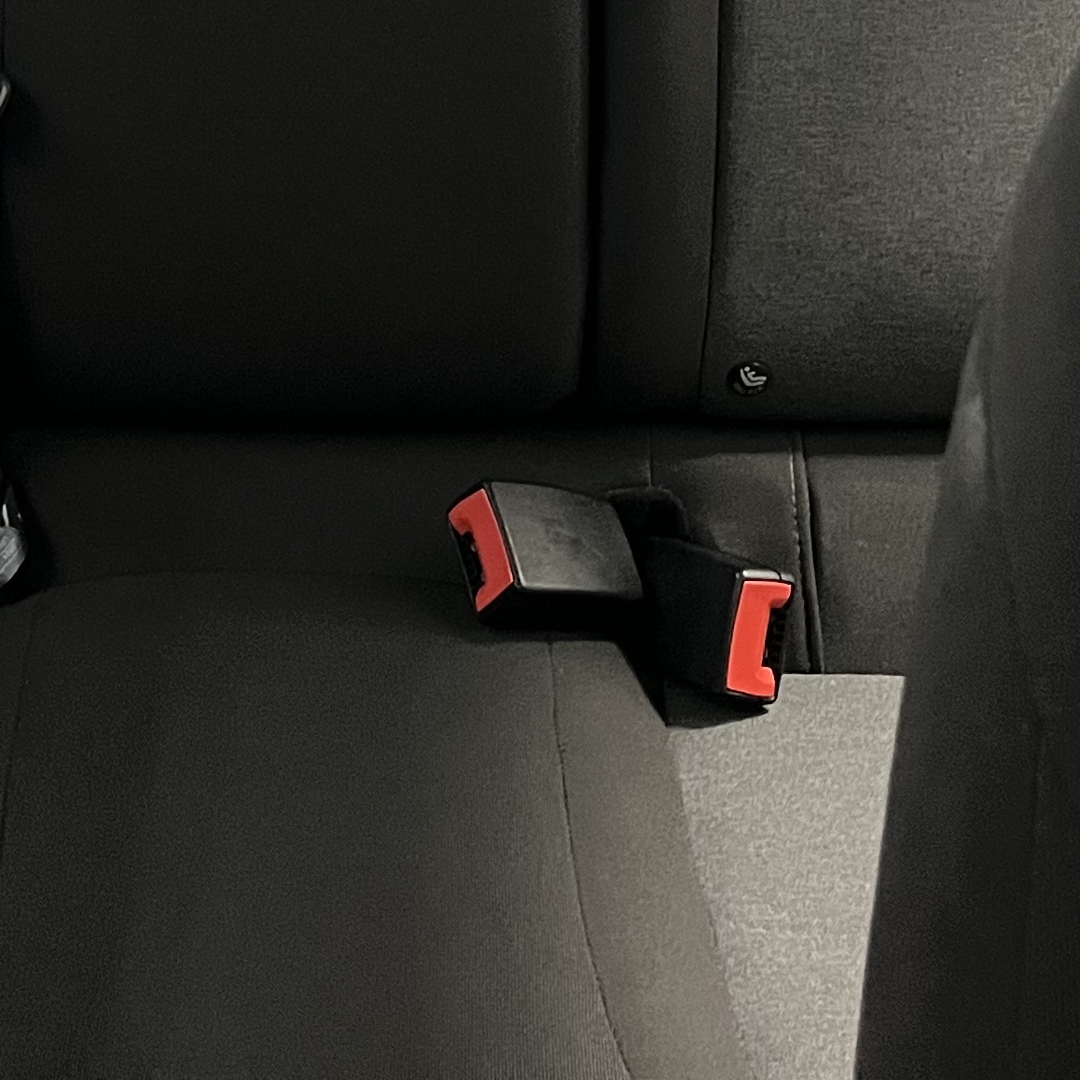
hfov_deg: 21.5
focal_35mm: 80
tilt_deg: -21.2
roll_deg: -0.6
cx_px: 265
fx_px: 2824
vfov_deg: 19.9
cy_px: -328
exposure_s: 1/24
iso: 1000
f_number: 1.6
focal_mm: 5.1
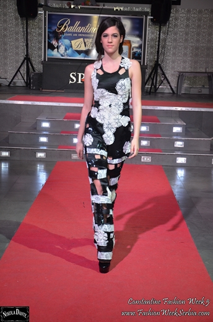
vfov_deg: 27.1
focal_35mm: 75
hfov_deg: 18.1
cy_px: 161
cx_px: 106
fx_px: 669
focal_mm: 50
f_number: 5
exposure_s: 1/60
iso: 640
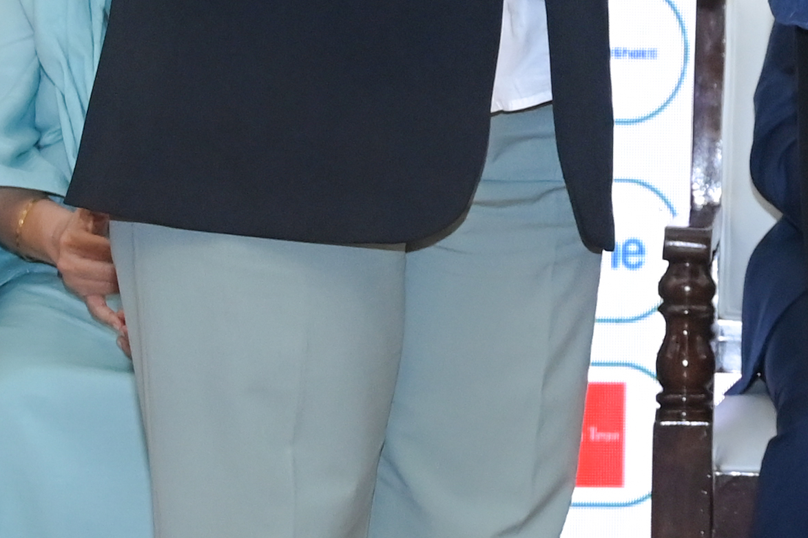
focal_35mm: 201
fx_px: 4509
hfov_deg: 10.0
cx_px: 1066
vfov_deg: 6.8
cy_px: 54
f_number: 5
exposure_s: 1/200
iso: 1600
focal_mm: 39
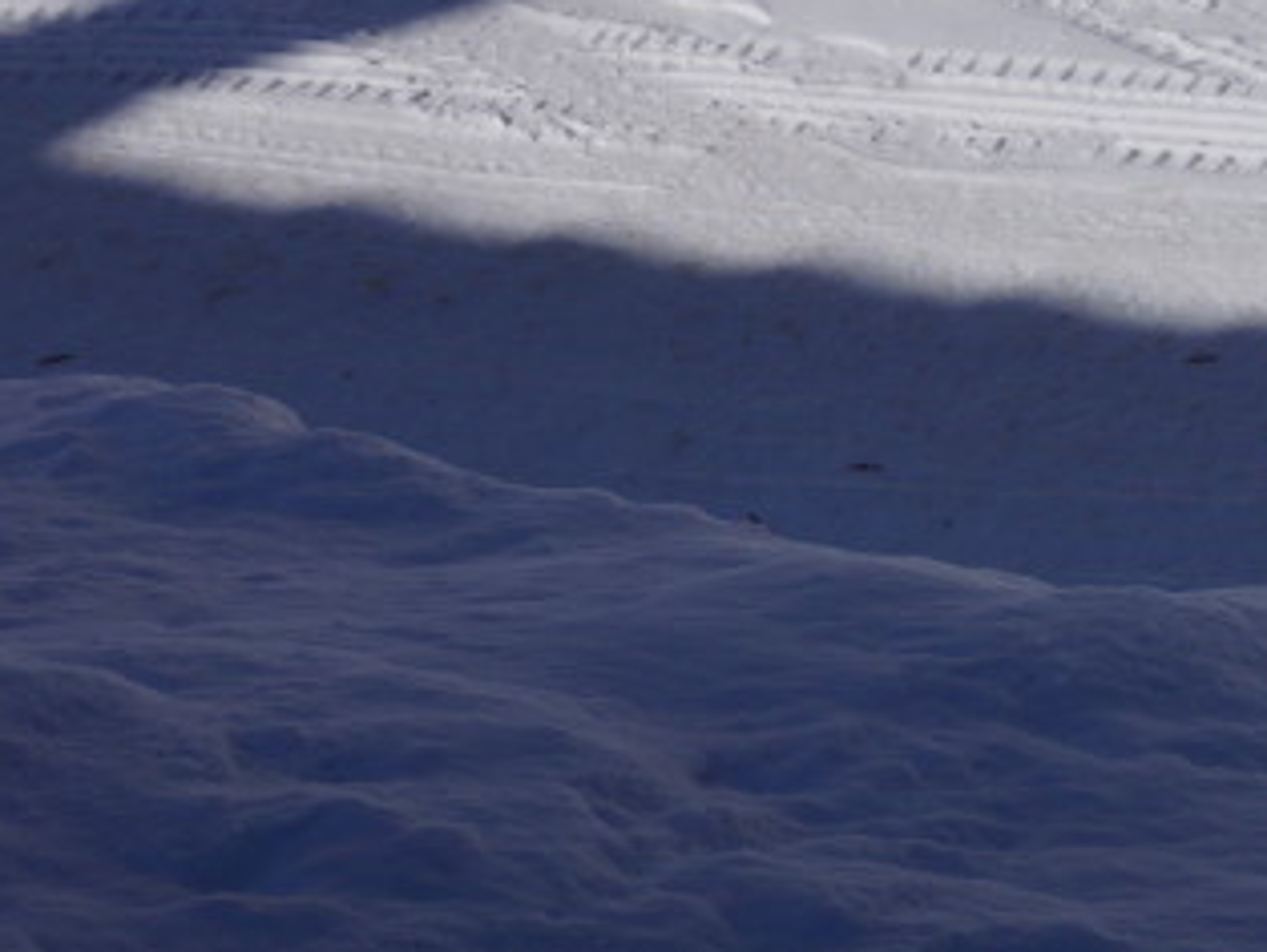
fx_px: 4139
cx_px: 1578
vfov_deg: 12.4
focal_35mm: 113
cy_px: -549
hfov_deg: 16.6
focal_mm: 22
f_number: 13
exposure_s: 1/400
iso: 100
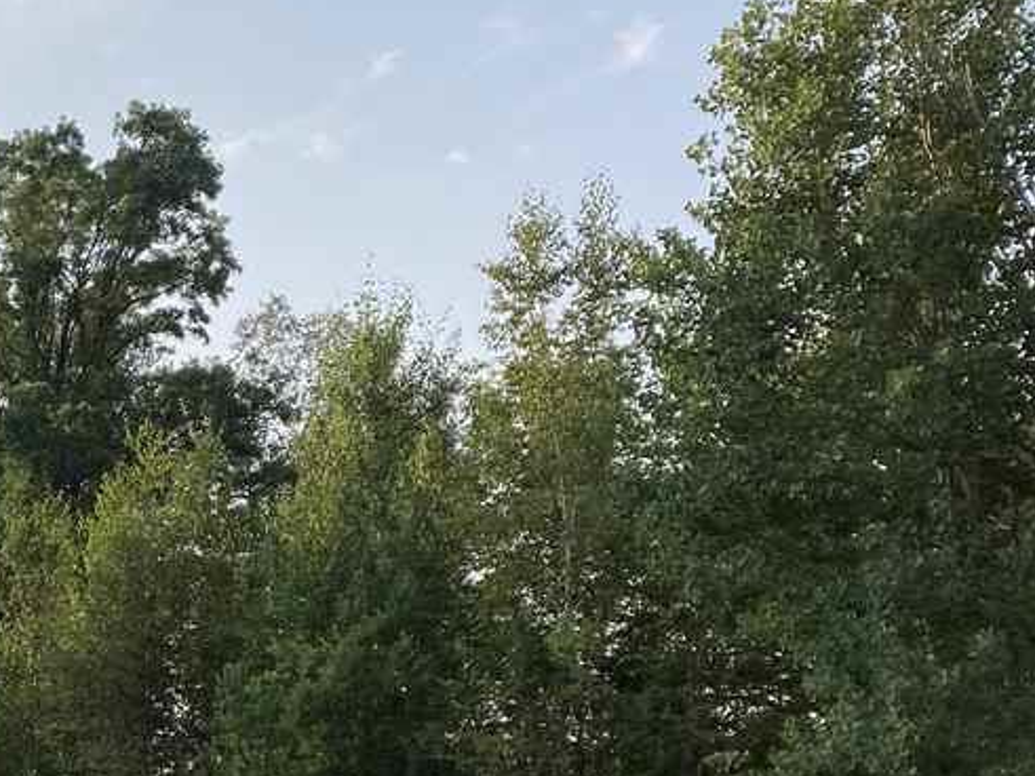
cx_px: -230
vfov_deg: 19.9
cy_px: 652
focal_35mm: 73
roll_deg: -0.9
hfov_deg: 24.1
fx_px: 2182
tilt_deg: +6.5
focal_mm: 3.99
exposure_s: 1/1600
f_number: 1.8
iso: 20
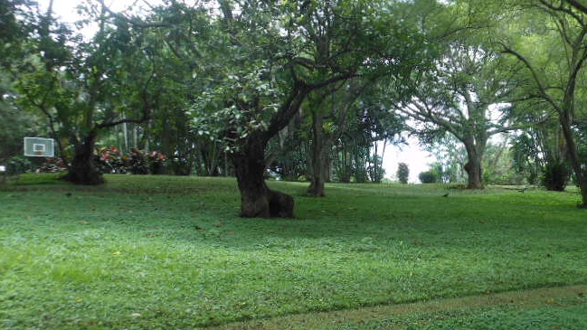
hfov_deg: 46.3
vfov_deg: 27.7
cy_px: 152
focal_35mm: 43
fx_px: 669
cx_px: 408
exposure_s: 1/125
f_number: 3.2
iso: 80
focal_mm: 4.5
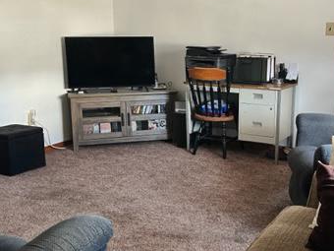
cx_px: 220
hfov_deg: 38.5
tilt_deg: -11.1
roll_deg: -1.7
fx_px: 473
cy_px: 126
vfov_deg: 29.7
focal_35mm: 49
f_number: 1.5
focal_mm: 5.7
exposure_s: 1/60
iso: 320
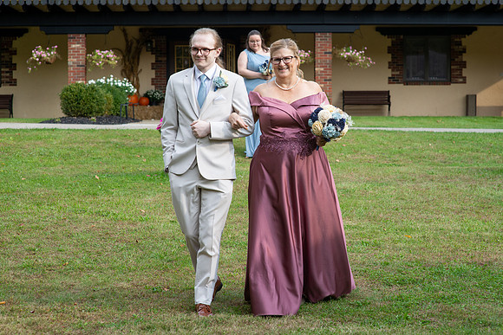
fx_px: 1356
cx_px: 283
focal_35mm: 97
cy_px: 149
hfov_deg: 21.0
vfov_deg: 14.1
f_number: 6.3
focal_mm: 85
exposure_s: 1/640
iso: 640
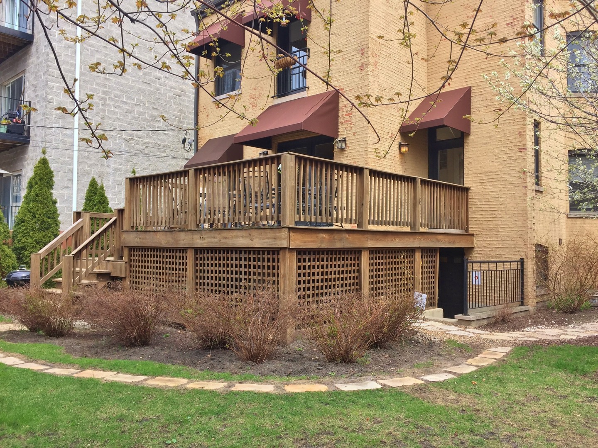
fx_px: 501
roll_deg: -1.4
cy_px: 224
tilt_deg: +2.2
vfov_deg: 48.2
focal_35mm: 29
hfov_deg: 61.7
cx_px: 299
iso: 32
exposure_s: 1/557
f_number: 2.2
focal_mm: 4.15
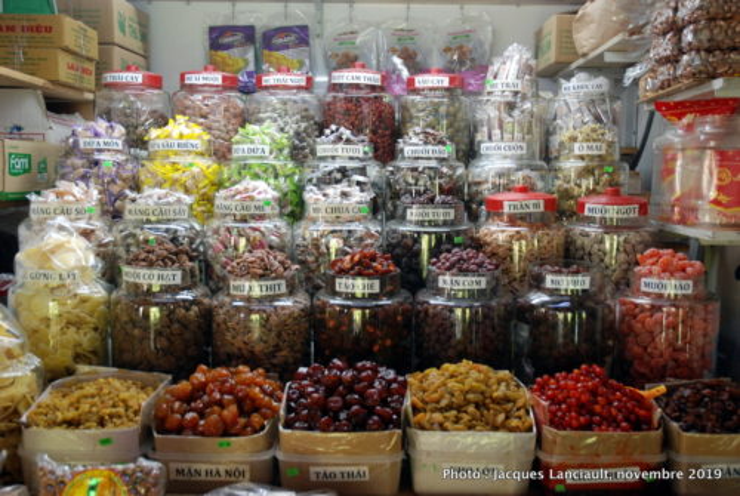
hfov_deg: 51.2
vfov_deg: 35.6
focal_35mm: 38
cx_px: 370
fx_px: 772
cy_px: 248
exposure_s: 1/40
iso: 500
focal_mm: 25
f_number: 3.8
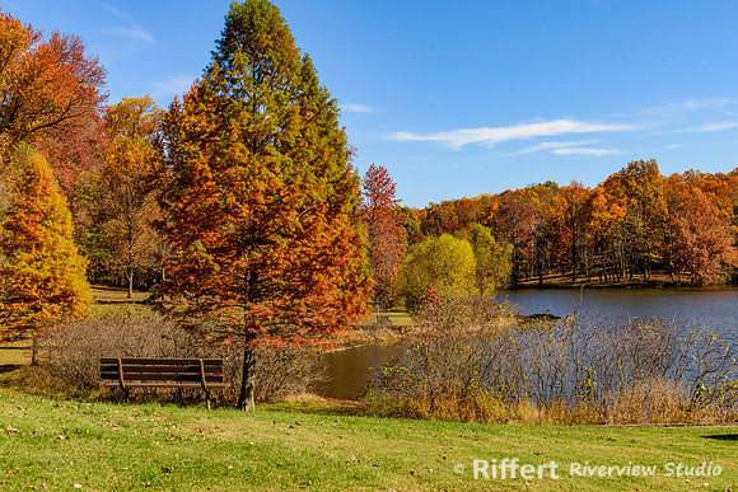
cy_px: 246
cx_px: 369
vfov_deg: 33.4
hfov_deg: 48.4
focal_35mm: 40
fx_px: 820
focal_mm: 40
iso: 200
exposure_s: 1/320
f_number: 9
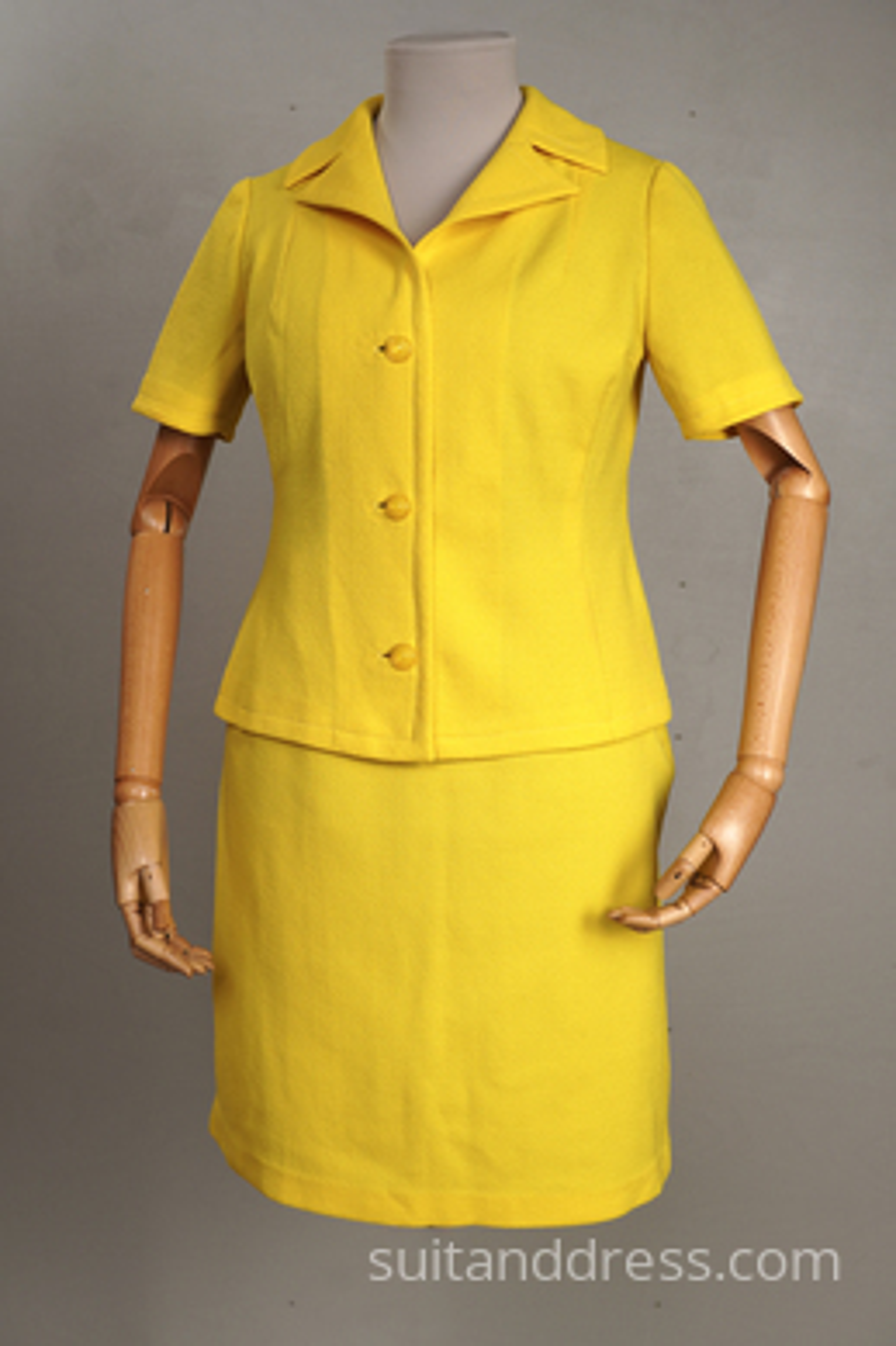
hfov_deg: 28.1
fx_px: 1793
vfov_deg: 41.1
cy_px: 673
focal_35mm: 48
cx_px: 448
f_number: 7.1
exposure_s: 1/30
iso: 200
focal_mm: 32
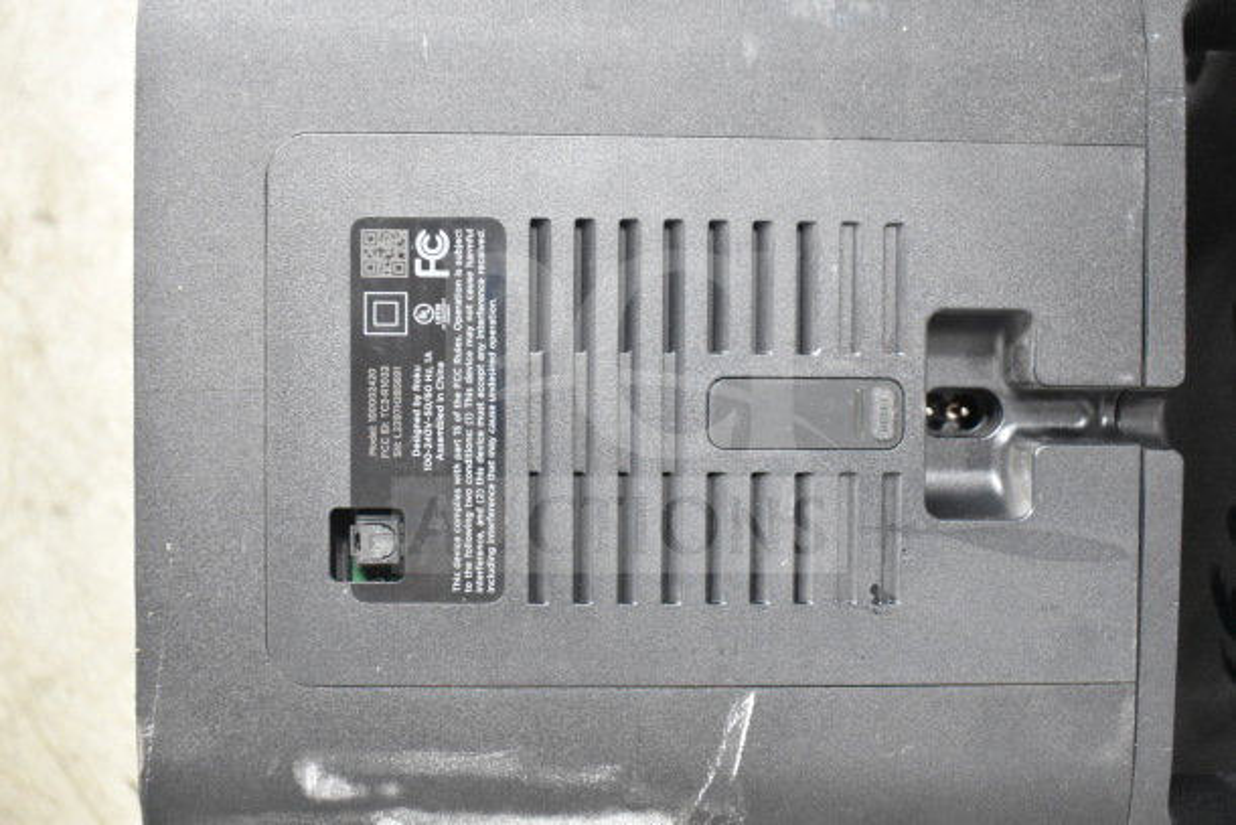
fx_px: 1339
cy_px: 412
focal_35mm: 39
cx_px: 618
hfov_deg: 49.5
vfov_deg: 34.2
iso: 6400
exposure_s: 1/40
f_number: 4
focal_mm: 26
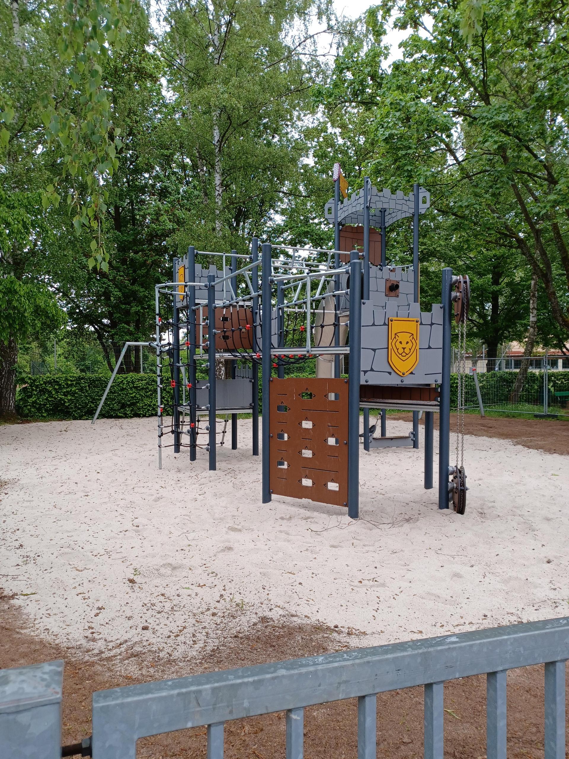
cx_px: 284
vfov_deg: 69.4
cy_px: 380
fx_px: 548
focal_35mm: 25
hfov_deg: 54.9
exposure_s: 1/50
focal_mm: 4.6
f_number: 1.8
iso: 40
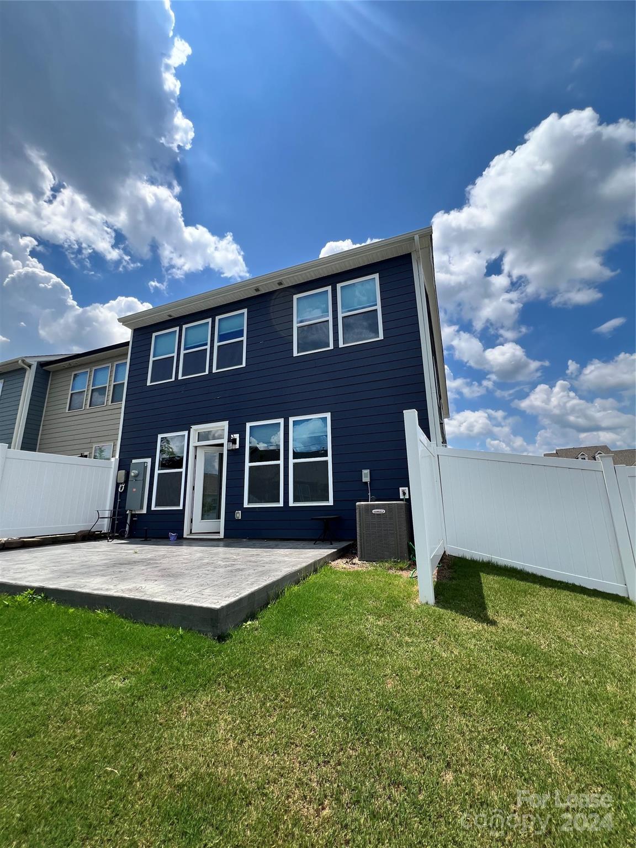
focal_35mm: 13
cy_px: 424
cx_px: 318
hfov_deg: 89.9
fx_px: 318
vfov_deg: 106.2
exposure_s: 1/1107
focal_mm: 1.57
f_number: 1.8
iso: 32
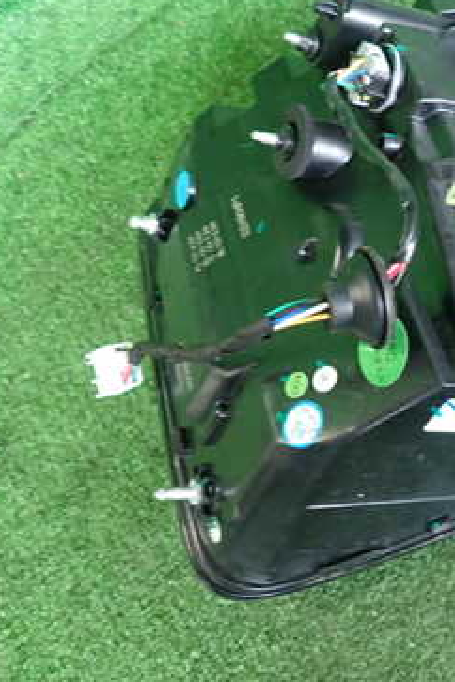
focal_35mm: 43
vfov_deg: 45.4
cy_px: 308
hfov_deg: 29.7
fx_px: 815
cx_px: 419
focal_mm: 4.5
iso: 320
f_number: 2
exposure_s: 1/30
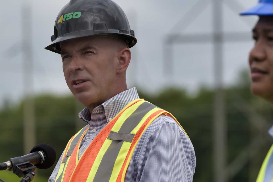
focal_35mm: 315
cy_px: 124
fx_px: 2390
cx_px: 88
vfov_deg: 4.4
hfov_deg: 6.5
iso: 125
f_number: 5.6
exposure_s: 1/800
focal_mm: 200
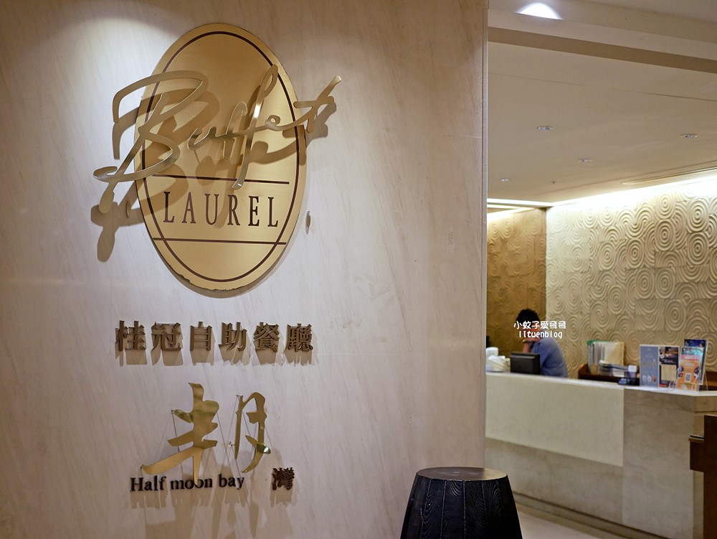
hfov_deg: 38.2
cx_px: 358
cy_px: 270
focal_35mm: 50
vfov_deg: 29.1
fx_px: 1036
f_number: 1.8
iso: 400
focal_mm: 25
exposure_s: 1/60
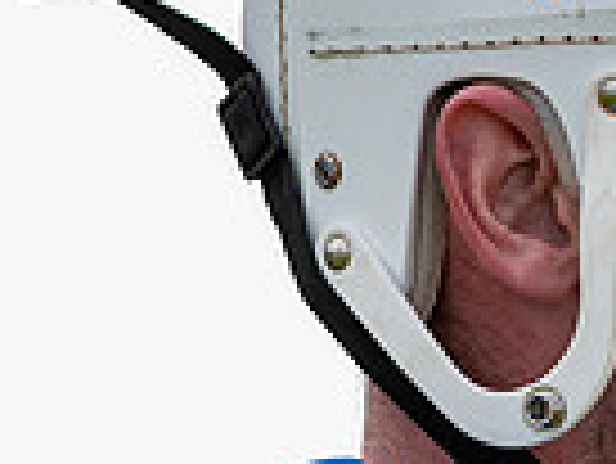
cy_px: 469
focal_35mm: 2176
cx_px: 778
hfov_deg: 0.9
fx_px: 38756
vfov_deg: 0.7
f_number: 2.8
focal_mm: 300
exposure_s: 1/1600
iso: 100
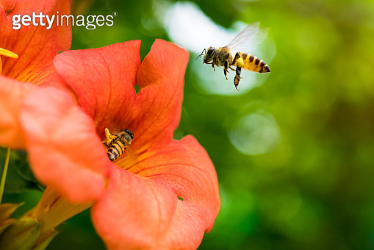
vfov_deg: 18.2
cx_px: 187
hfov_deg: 27.0
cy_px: 125
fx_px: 780
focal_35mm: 75
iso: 100
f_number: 3.2
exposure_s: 1/250
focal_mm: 50
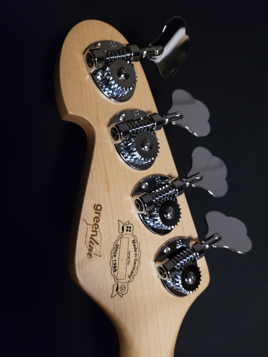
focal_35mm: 26
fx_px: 268
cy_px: 178
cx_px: 134
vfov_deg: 67.3
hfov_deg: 53.1
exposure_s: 1/24
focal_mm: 5.4
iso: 800
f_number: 1.8
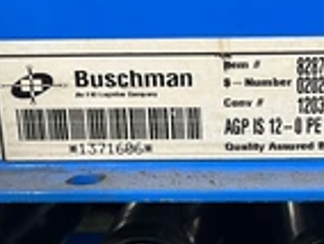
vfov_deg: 19.8
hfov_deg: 26.2
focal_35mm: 73
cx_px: 253
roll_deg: +2.2
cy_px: 221
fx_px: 684
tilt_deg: -19.8
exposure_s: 1/60
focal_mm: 5.1
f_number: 1.6
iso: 320
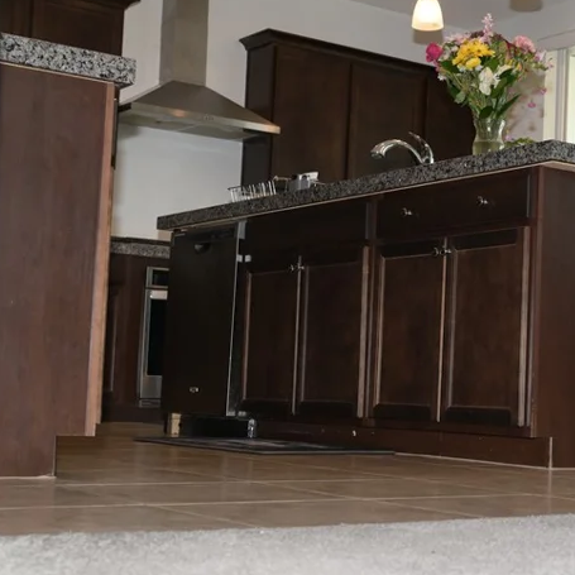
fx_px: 1259
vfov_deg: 25.7
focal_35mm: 67
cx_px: 502
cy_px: 281
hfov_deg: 25.1
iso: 320
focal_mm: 35
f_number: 5.6
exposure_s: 1/60
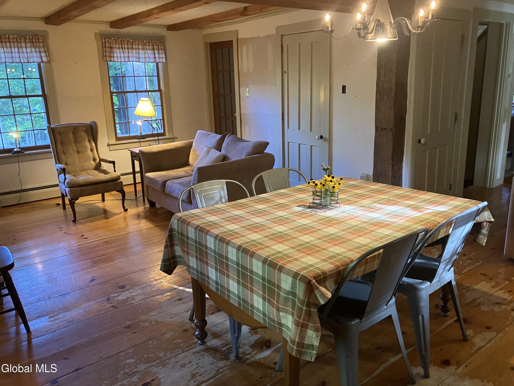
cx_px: 257
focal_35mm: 28
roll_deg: +2.2
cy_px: 193
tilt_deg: -12.4
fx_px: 416
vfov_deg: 49.7
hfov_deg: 63.4
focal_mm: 3.99
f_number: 1.8
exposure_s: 1/40
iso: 320
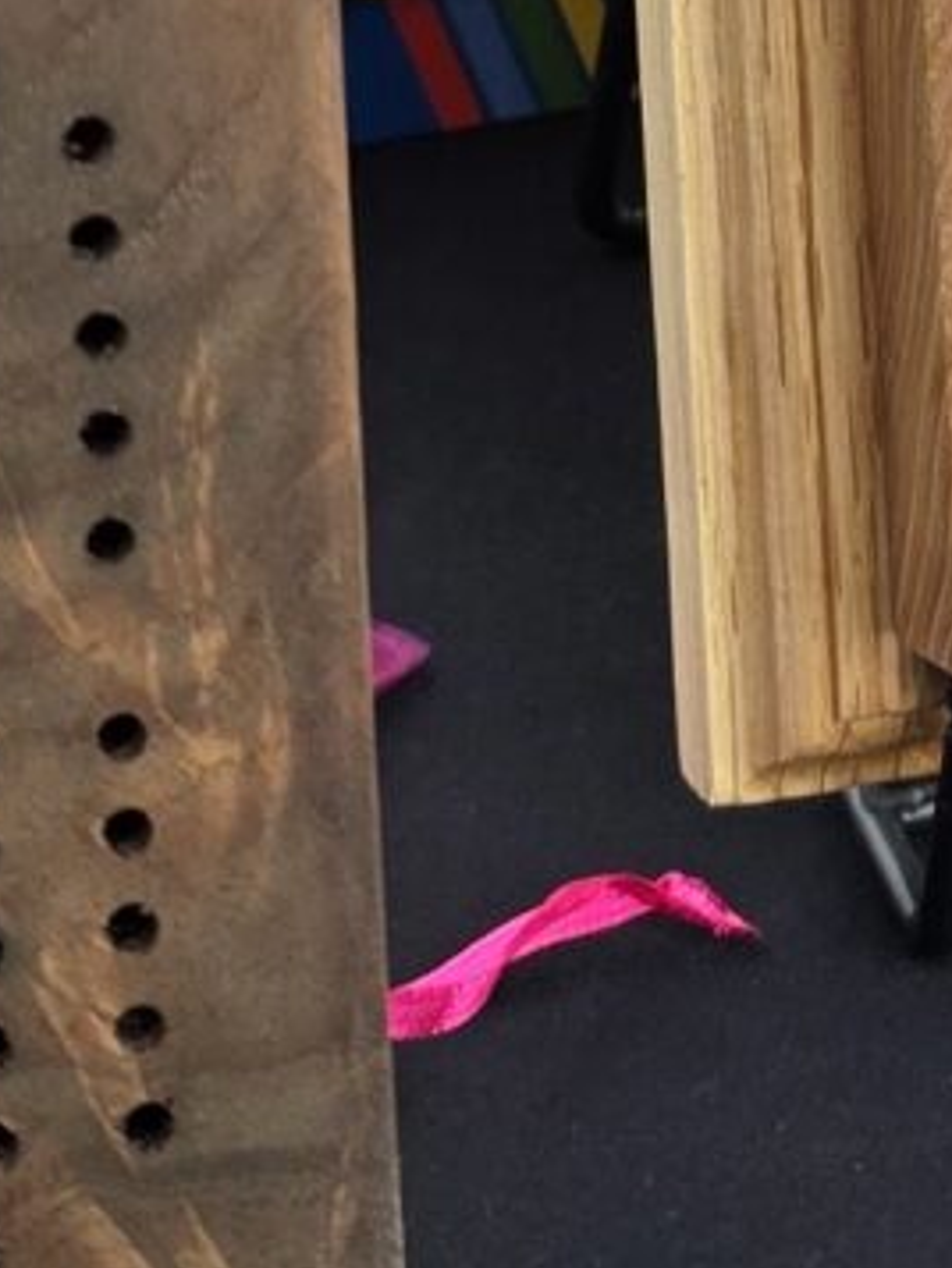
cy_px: -522
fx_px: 6047
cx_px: 1368
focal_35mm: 165
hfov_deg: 8.8
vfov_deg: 11.6
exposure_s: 1/180
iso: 50
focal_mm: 6.3
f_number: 1.7
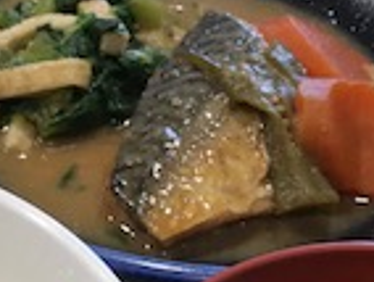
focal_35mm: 126
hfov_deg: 15.1
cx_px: -71
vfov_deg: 11.6
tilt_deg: -47.7
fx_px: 1364
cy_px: 329
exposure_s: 1/60
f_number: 1.8
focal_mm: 3.99
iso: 32
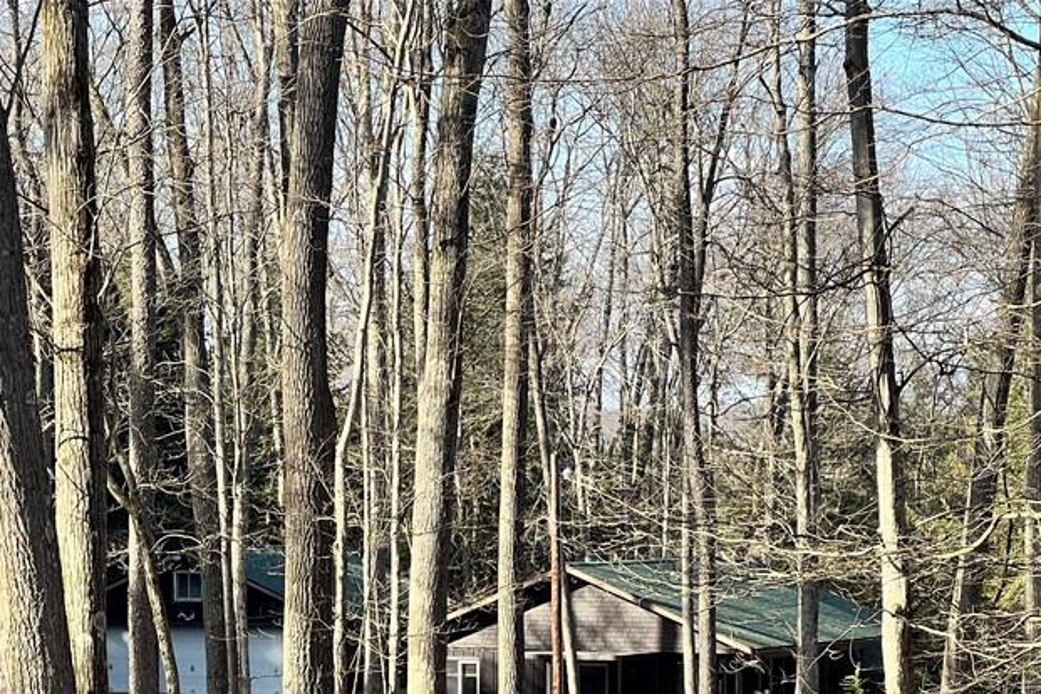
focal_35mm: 132
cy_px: 642
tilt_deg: -1.5
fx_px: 3817
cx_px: 355
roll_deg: +0.0
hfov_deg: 15.5
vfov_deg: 10.3
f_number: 2.8
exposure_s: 1/151
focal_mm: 9
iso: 32
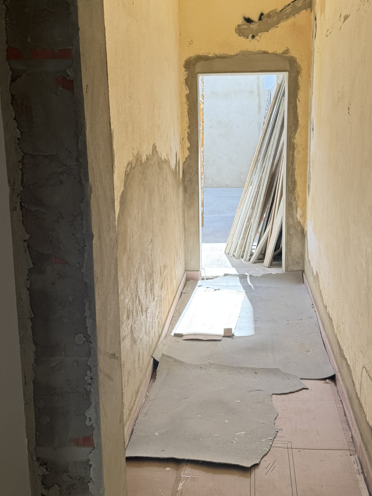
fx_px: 530
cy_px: 217
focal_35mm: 37
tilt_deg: -9.2
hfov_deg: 38.6
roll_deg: +0.4
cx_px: 211
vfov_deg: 50.0
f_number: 1.78
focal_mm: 6.76
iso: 80
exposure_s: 1/390
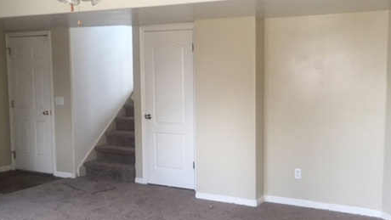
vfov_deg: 27.1
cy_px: 116
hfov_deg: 46.2
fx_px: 456
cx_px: 227
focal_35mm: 44
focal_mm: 4.15
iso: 64
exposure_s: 1/30
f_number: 2.2
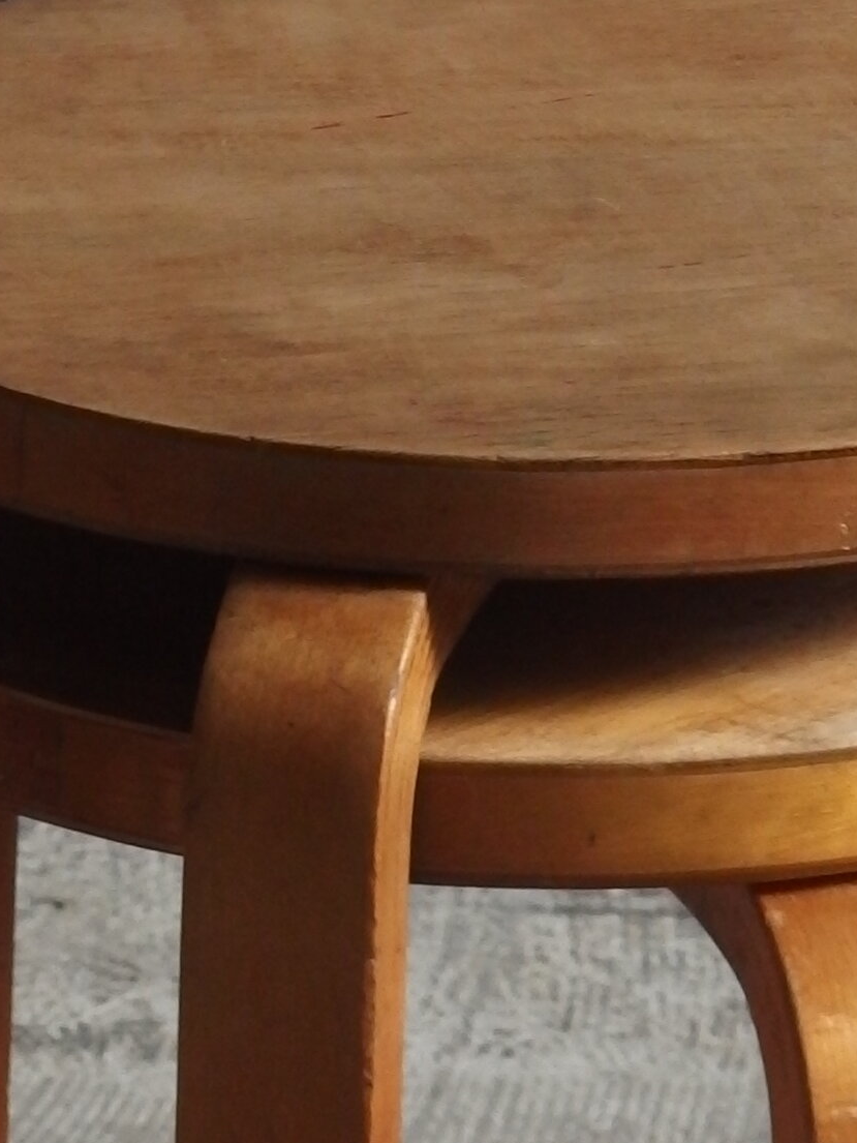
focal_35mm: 392
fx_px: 12937
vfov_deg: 5.0
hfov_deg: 3.8
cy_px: 1459
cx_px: 422
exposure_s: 1/2000
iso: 400
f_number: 5
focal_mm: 23.5
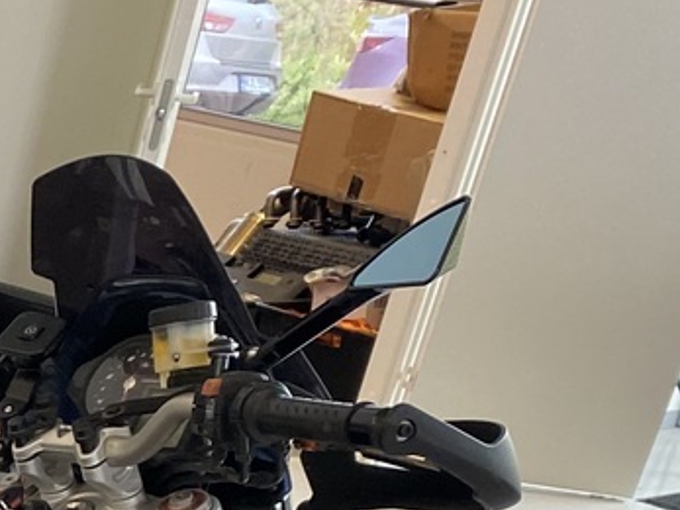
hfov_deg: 15.6
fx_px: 2121
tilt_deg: -28.0
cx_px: -553
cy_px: 994
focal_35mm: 108
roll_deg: -6.5
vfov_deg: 12.2
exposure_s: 1/100
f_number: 1.8
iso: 100
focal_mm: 4.25
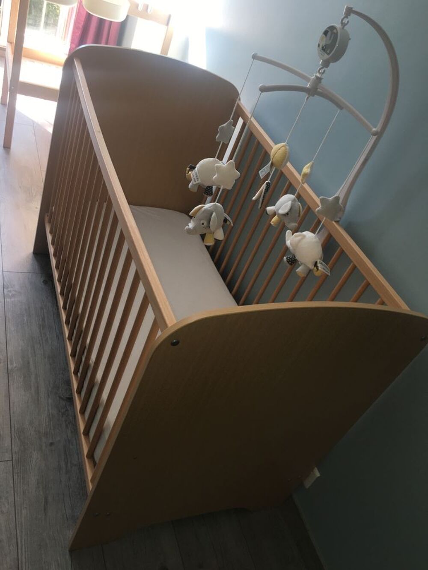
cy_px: 285
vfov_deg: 61.7
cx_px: 214
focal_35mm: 29
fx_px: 478
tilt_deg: -34.5
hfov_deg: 48.2
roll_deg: -25.6
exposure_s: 1/53
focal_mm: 4.15
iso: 25
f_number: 2.2
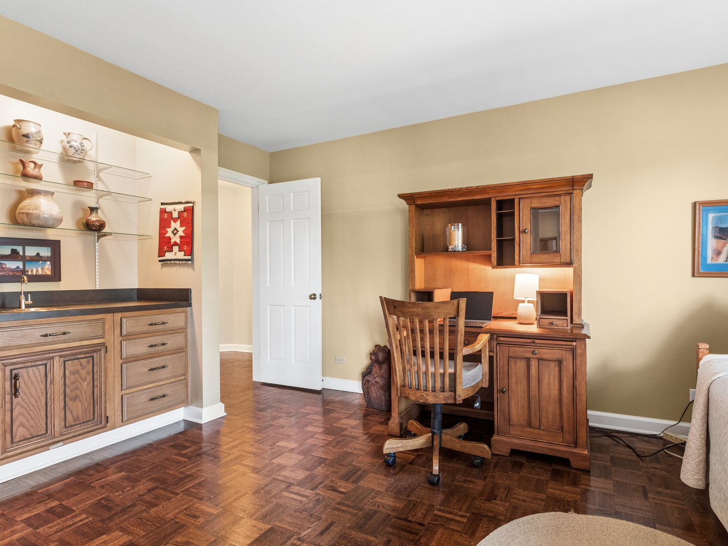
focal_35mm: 17
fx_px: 358
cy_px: 273
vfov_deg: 74.7
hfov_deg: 90.7
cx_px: 402
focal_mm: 10
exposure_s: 1/6
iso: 400
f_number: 7.1
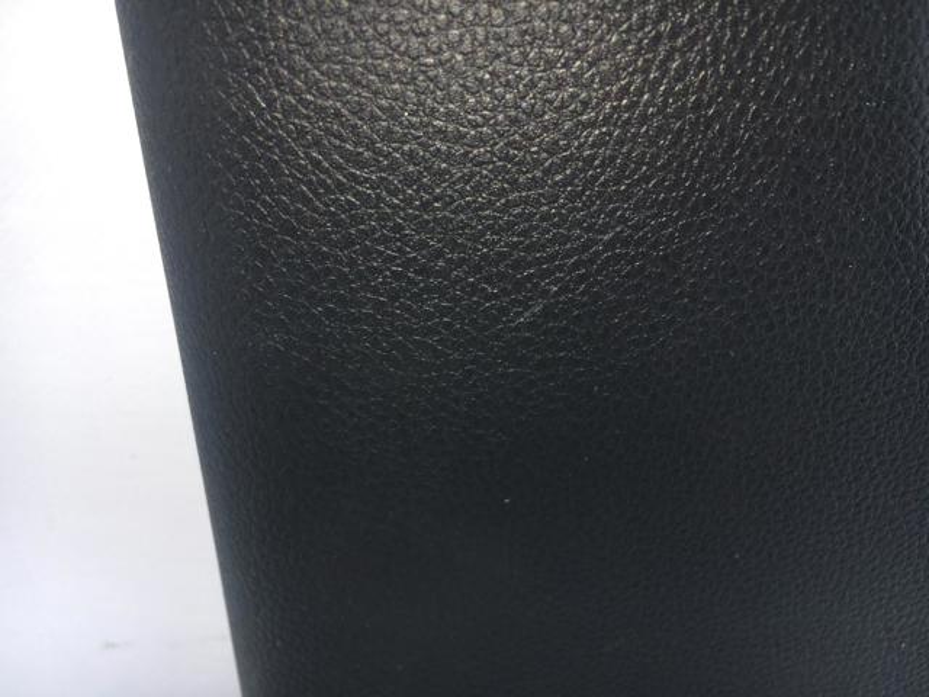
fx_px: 778
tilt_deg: -38.7
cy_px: 348
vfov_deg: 48.2
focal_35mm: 29
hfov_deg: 61.7
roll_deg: -10.6
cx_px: 464
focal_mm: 4.15
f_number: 2.2
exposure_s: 1/279
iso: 25
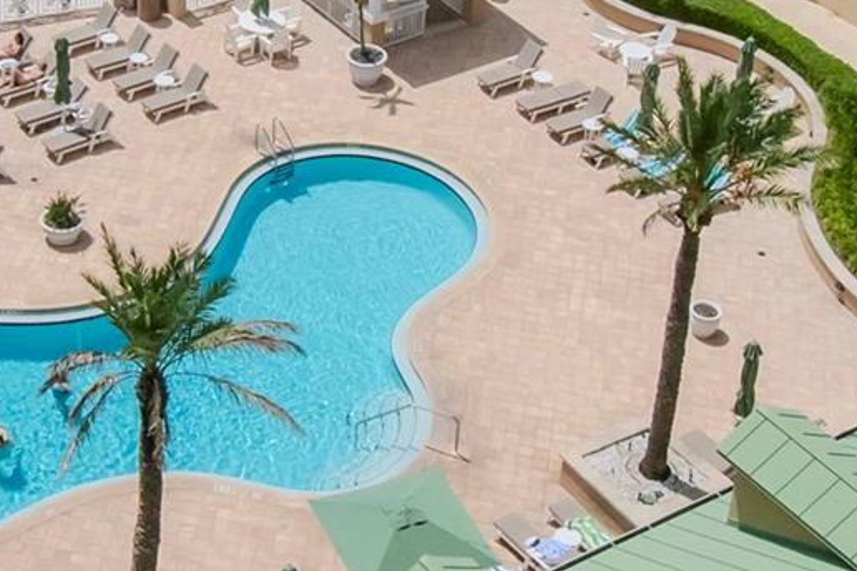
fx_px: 2214
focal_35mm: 93
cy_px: 115
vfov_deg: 14.6
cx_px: 267
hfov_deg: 21.8
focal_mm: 20
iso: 800
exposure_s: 1/2000
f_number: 20
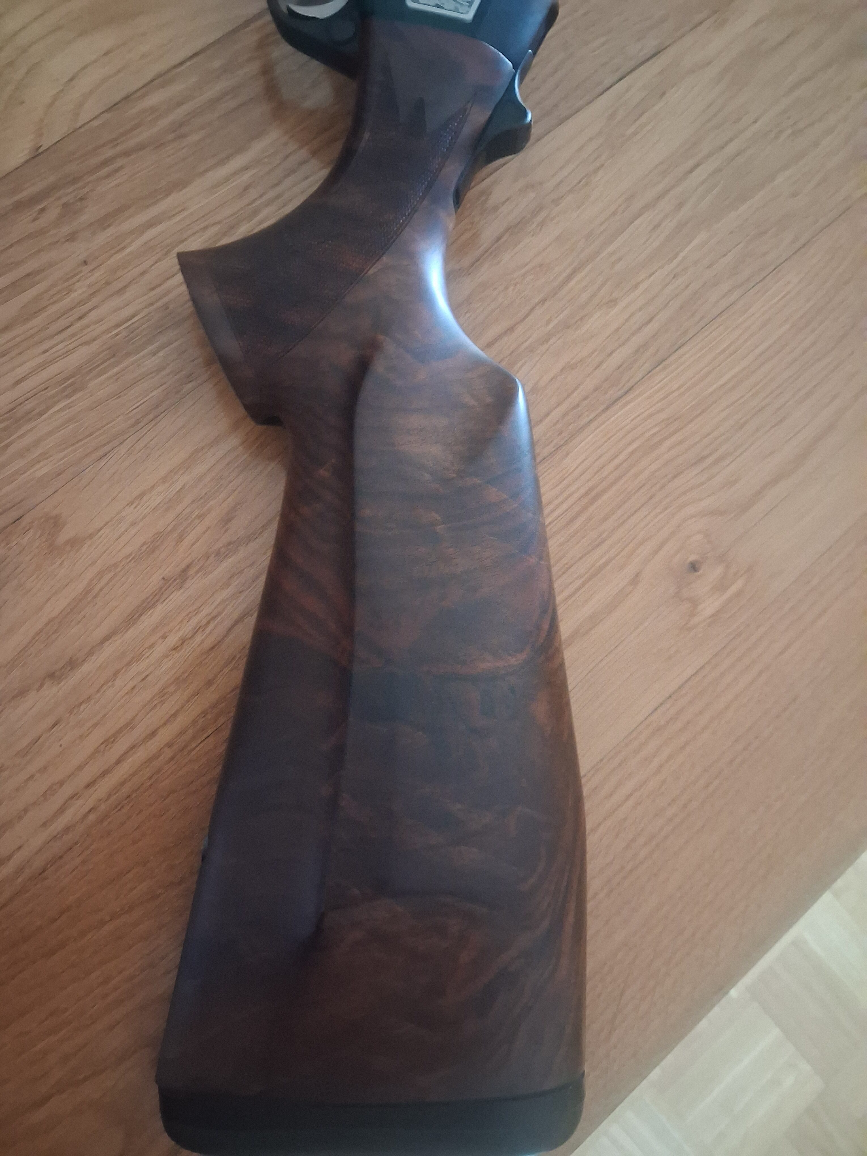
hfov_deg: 51.4
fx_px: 902
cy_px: 578
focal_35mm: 27
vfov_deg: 65.3
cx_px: 434
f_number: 1.8
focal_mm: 4
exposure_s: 1/20
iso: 1250
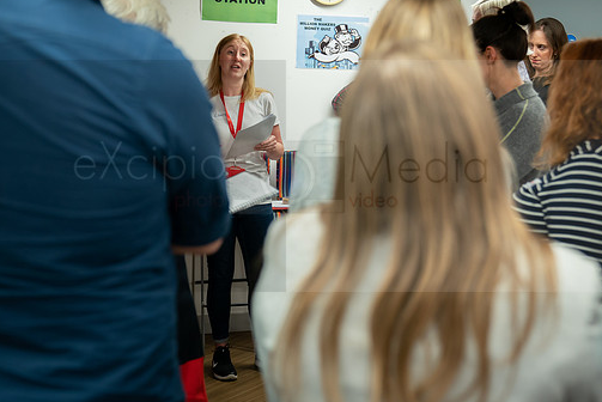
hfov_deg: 33.9
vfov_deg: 23.0
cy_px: 152
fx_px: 987
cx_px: 320
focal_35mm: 59
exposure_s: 1/60
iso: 1250
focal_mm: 46
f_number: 2.8
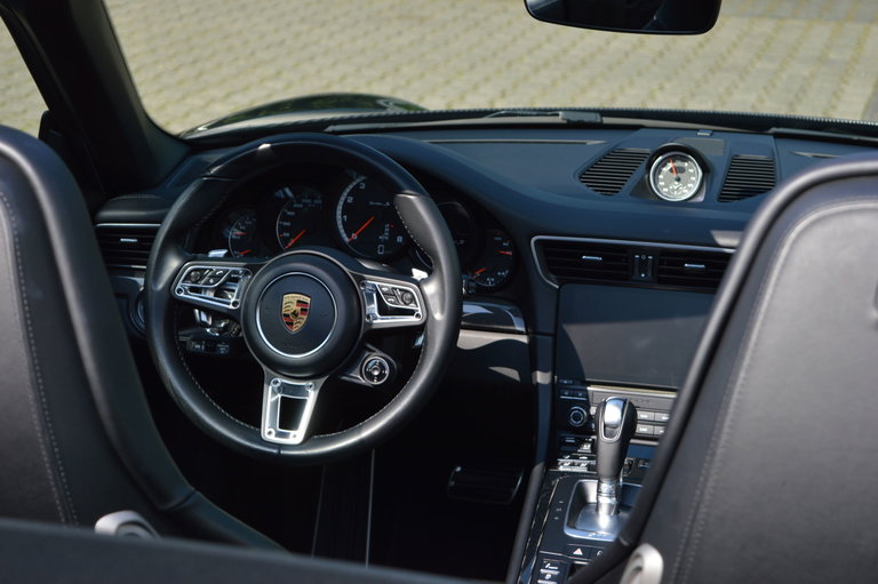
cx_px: 439
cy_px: 292
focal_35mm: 82
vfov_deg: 16.5
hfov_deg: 24.6
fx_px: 2011
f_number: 6.3
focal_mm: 55
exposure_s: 1/160
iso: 100
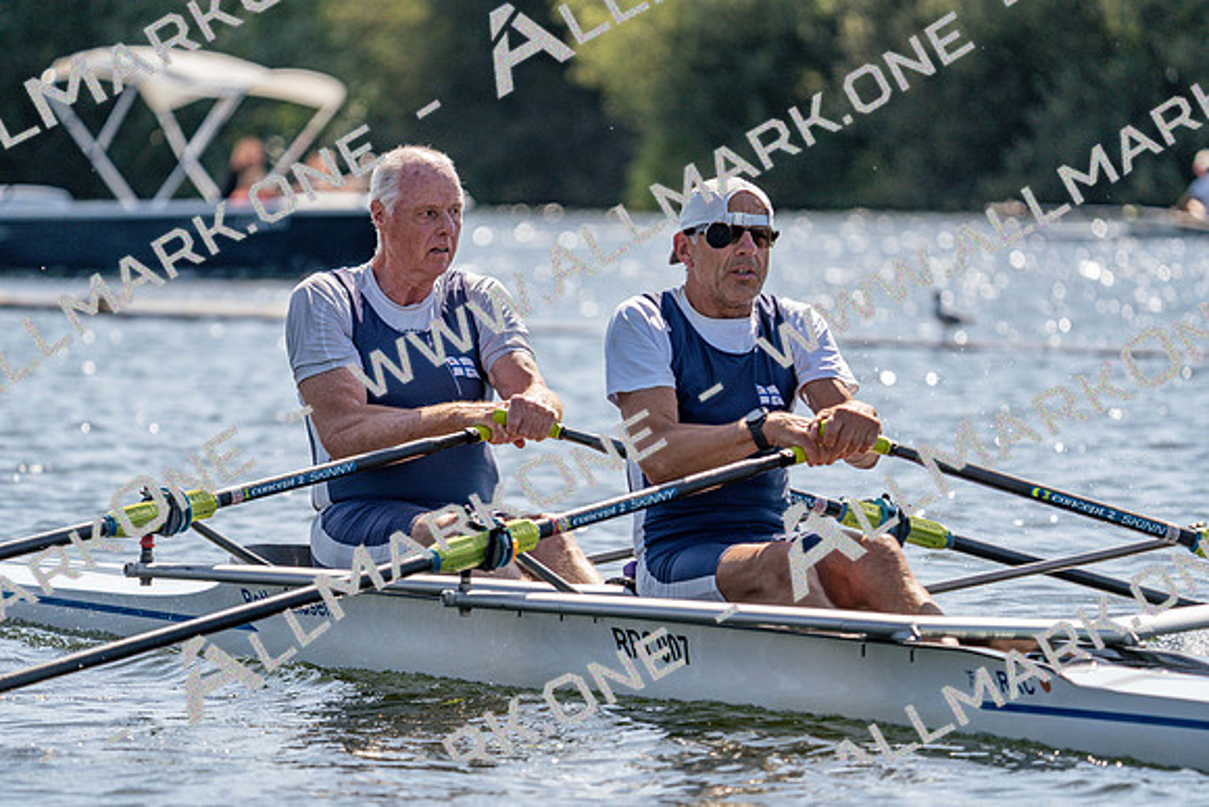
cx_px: 604
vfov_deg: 4.7
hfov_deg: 7.0
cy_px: 404
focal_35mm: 293
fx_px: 9842
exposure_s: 1/2000
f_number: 5.6
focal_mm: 293
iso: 320
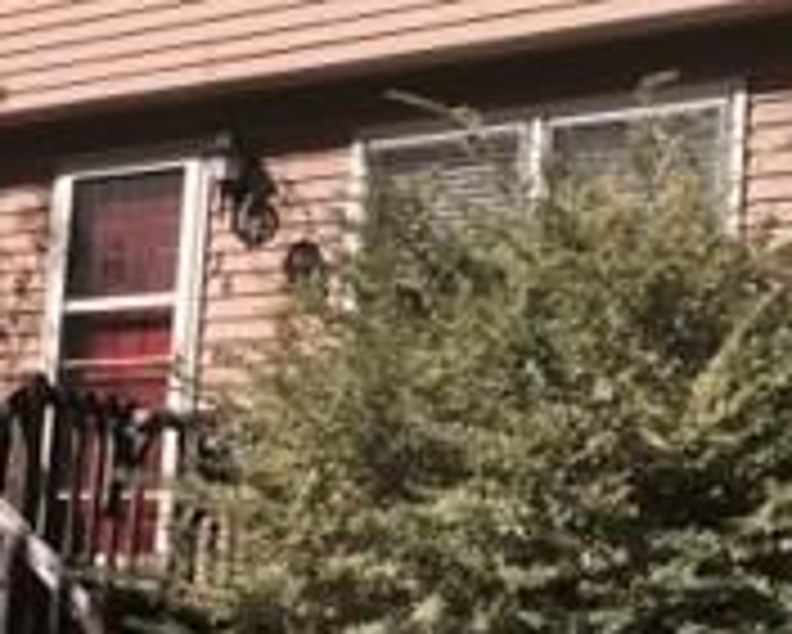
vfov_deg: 14.9
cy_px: 391
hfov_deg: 18.6
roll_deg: -3.7
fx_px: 2416
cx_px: 288
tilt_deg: +6.5
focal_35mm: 103
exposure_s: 1/1580
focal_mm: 4.15
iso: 32
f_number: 2.2
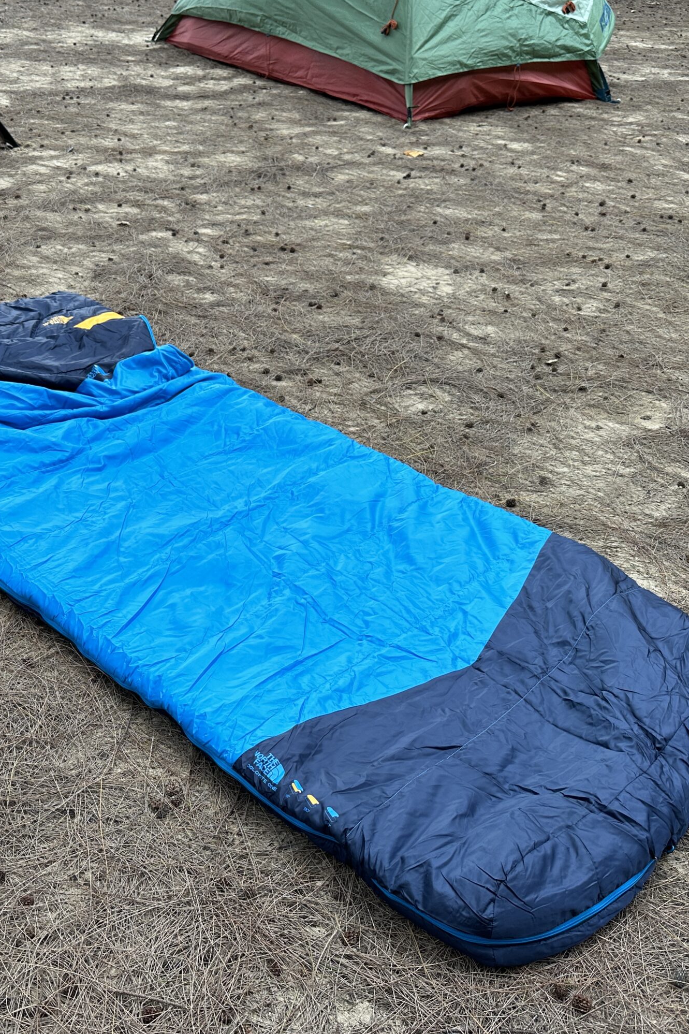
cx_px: 237
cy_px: 509
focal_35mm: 34
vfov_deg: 55.8
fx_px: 976
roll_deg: -3.3
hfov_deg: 38.5
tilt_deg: -32.7
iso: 64
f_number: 1.78
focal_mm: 6.86
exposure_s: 1/126
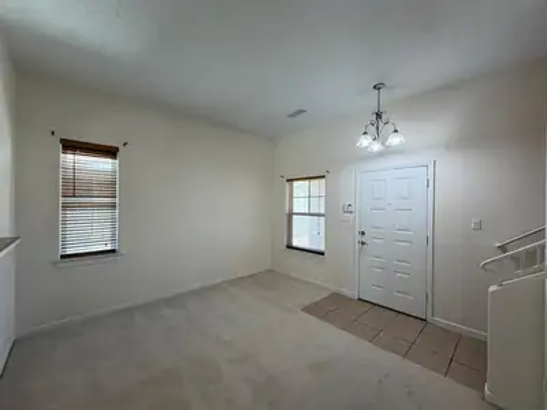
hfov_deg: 102.1
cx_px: 274
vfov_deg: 85.7
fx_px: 221
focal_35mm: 14
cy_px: 205
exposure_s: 1/120
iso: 160
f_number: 2.2
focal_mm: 2.22
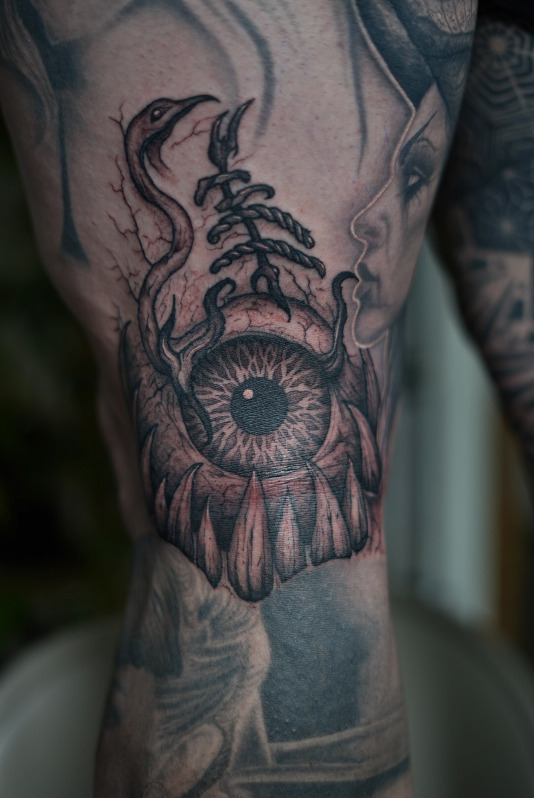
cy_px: 399
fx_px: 1111
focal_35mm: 50
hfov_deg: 27.0
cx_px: 267
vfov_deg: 39.6
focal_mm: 50
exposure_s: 1/250
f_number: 1.8
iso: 50
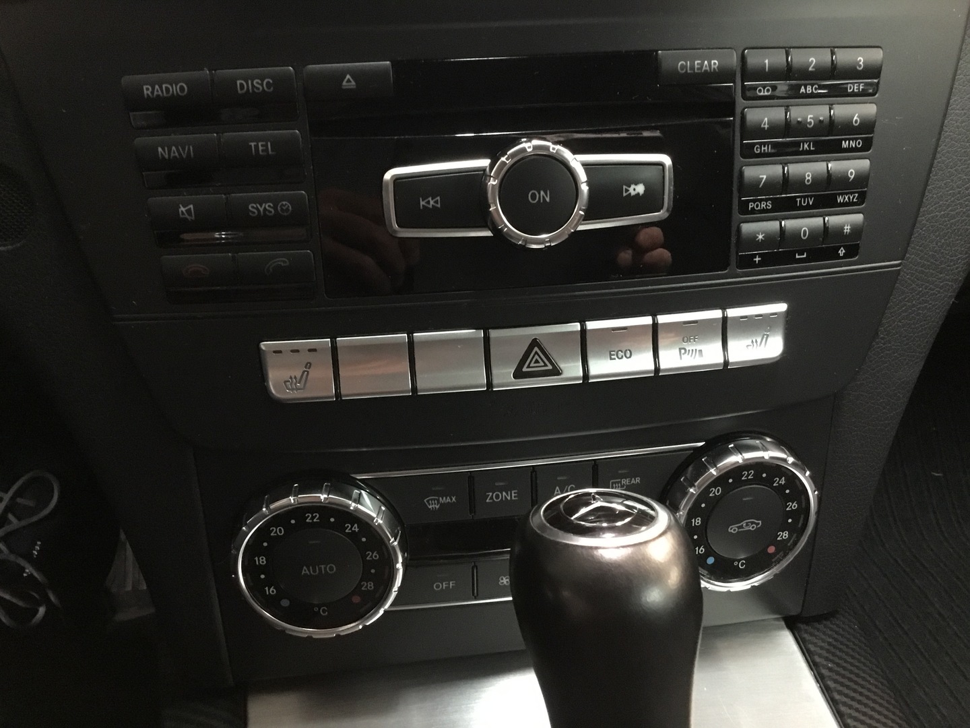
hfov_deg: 58.4
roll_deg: +1.7
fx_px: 869
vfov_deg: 45.4
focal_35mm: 31
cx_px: 485
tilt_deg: -29.9
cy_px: 364
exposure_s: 1/17
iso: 500
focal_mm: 3.3
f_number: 2.4
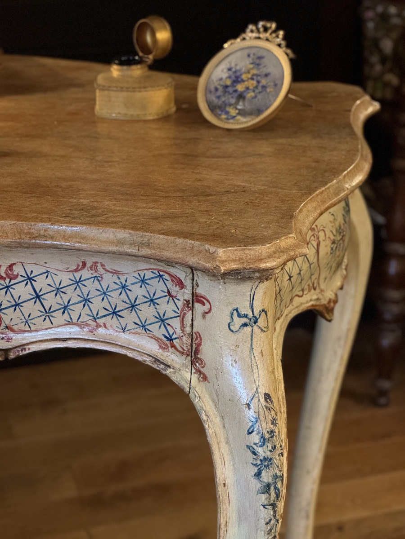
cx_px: 202
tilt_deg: -22.4
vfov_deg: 25.3
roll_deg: -0.7
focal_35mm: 77
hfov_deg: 19.1
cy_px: 270
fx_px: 1201
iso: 400
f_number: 2.8
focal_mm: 9
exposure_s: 1/60
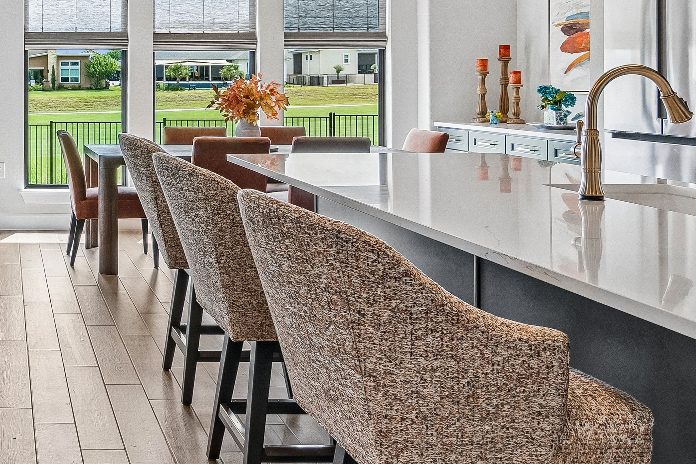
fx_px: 831
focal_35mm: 43
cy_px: 78
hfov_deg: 39.0
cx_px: -33
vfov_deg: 30.3
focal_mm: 11
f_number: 8
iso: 320
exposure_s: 1/40
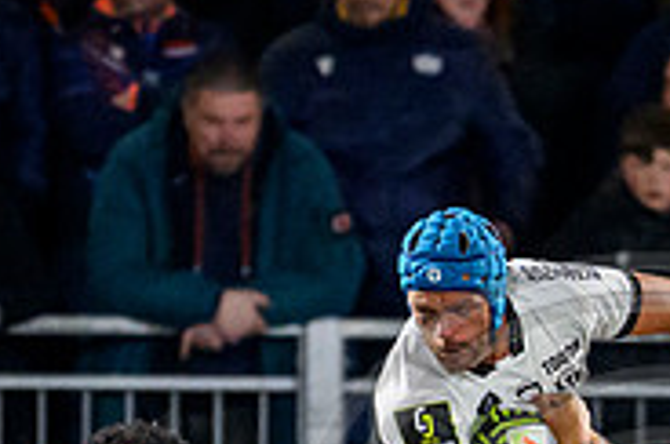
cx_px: 595
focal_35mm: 2963
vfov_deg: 0.5
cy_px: 695
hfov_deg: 0.7
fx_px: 55048
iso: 10000
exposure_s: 1/1000
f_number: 4
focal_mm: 560
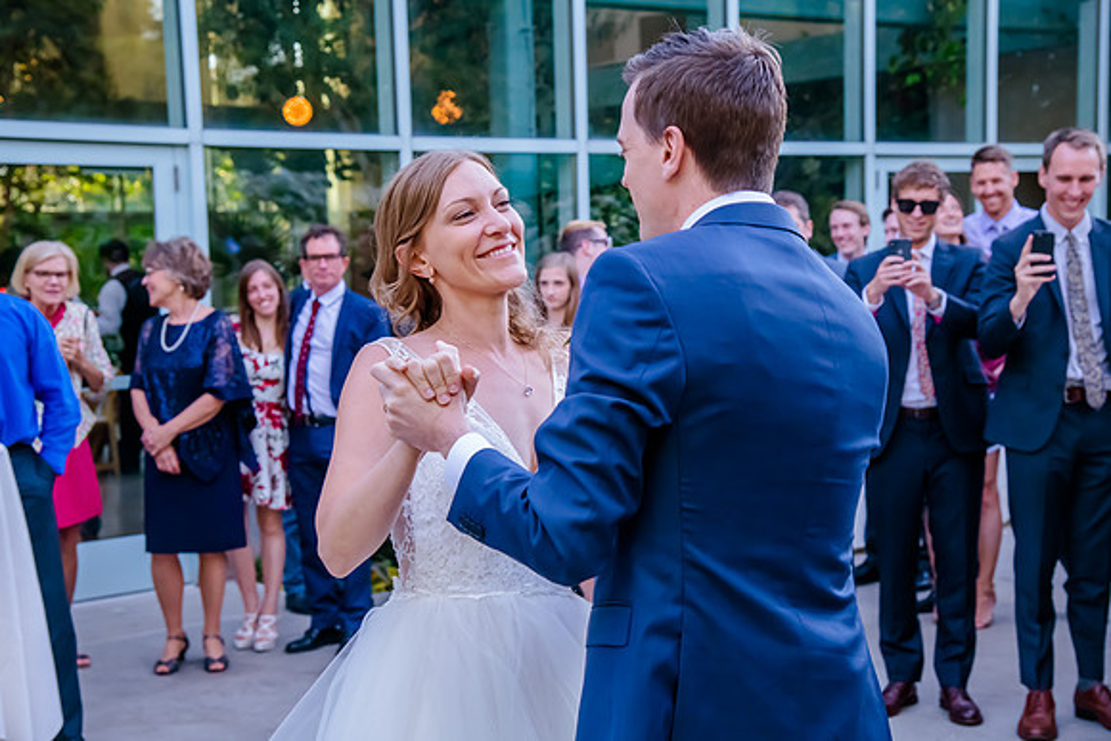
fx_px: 1832
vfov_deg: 22.9
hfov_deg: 33.7
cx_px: 548
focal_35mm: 59
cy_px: 370
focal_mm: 58
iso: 3200
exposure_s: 1/320
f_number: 5.6
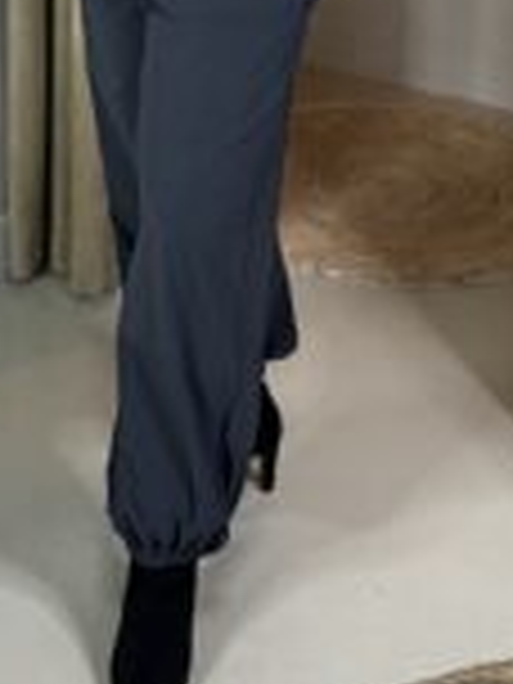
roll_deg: -1.0
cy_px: -25
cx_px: 212
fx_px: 1660
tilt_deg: -18.8
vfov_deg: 22.3
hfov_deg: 17.6
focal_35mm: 84
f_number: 1.78
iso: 200
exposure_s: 1/100
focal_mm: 6.76
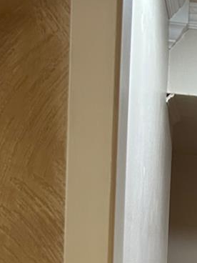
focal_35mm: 106
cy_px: 394
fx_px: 804
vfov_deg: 16.8
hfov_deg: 13.3
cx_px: 276
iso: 200
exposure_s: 1/60
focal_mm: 5.7
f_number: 1.5
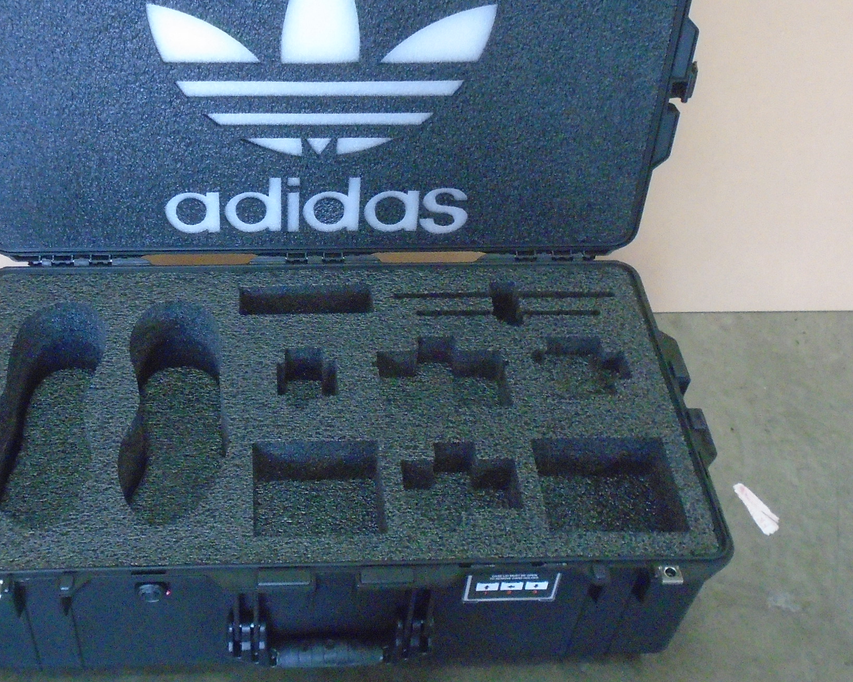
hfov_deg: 38.5
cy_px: 249
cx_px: 309
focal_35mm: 48
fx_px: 1212
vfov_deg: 31.3
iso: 800
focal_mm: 5.5
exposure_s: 1/40
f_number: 3.5
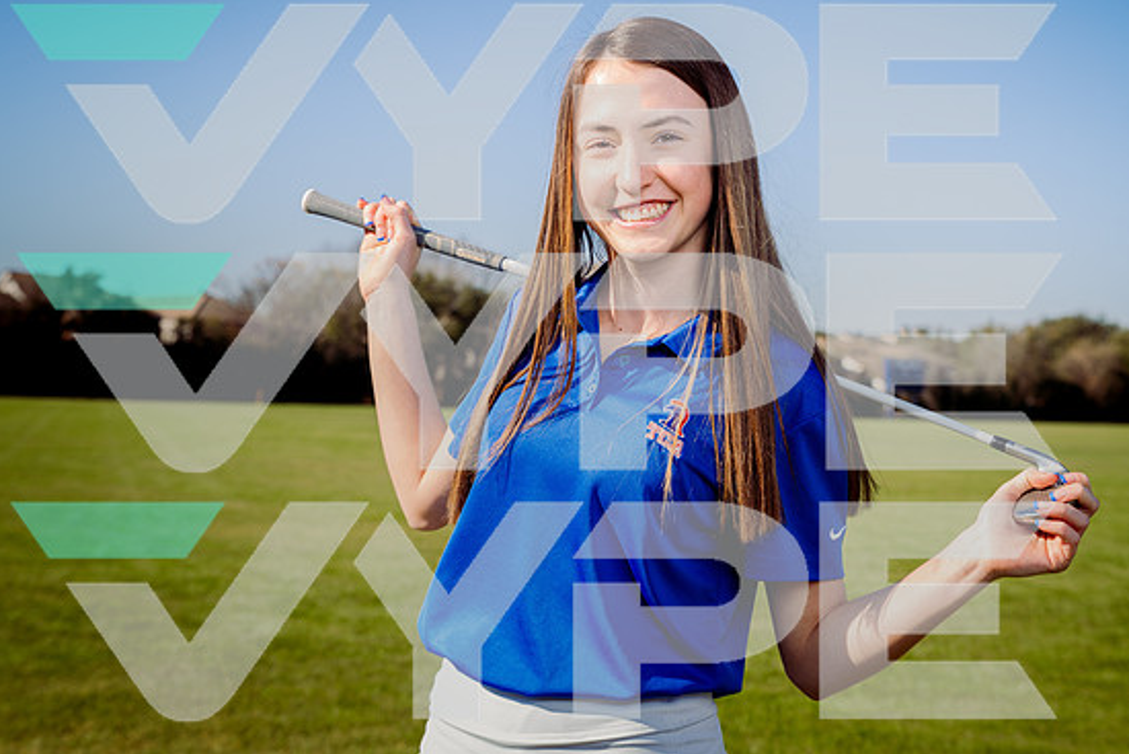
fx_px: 1819
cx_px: 540
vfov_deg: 23.4
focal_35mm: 58
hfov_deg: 34.5
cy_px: 363
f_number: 5.6
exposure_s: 1/250
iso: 125
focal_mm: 55
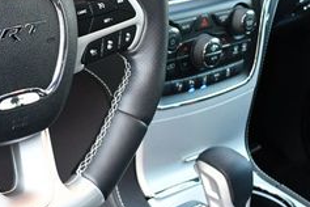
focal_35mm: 119
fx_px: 1025
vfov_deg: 11.5
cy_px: 62
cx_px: 27
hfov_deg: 17.0
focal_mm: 22
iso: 1000
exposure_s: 1/125
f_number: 3.8
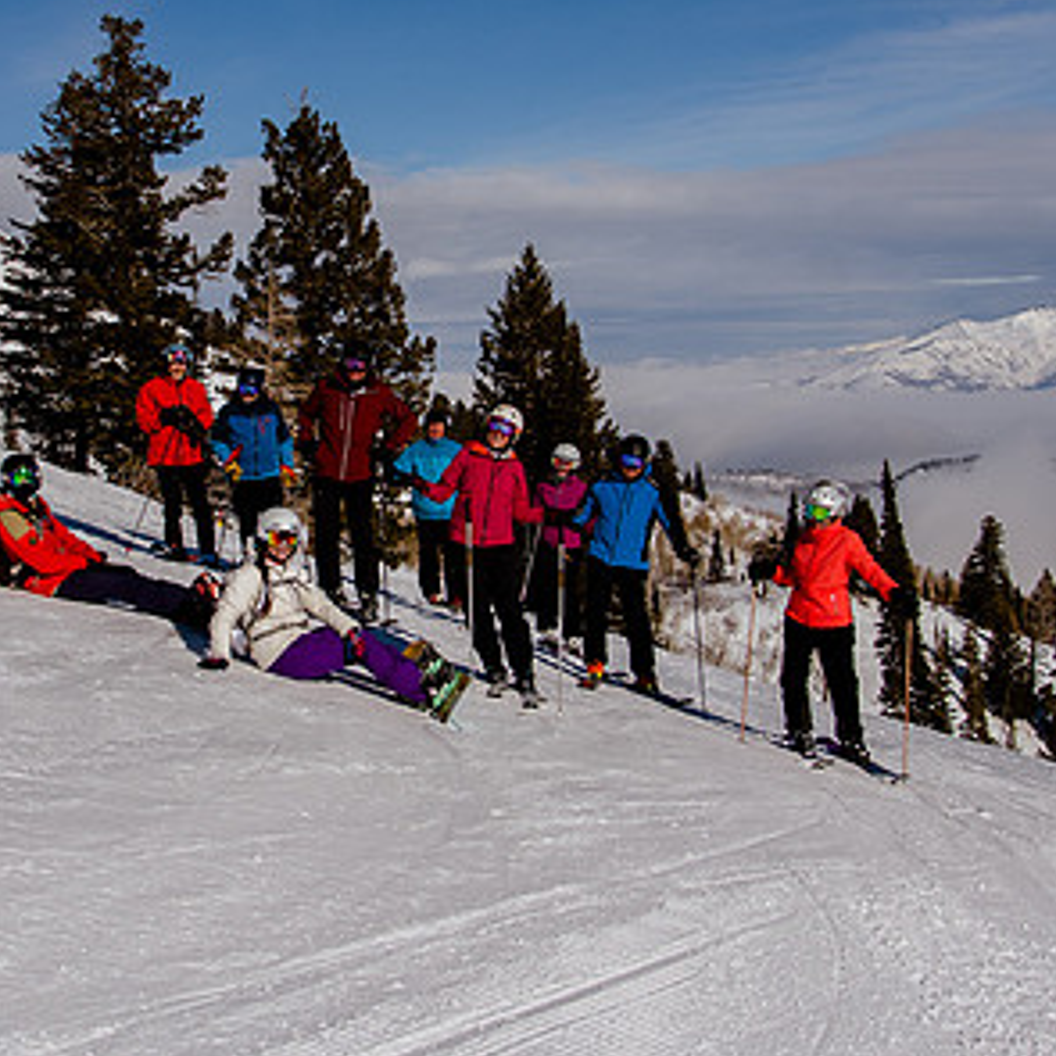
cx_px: 345
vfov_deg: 26.0
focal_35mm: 66
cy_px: 385
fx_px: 2278
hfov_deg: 25.9
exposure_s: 1/5000
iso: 200
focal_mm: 24
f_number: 5.6
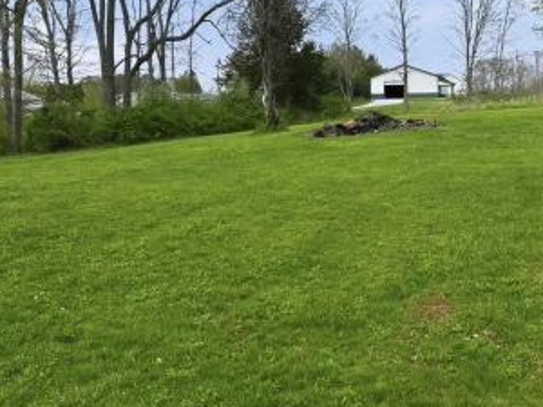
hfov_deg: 49.7
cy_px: 80
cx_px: 395
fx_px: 565
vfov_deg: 38.1
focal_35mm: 36
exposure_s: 1/4000
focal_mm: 10
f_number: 5
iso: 800
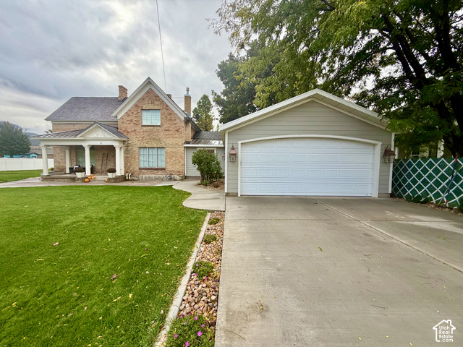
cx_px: 232
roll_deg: +0.1
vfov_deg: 85.7
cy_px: 174
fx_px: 187
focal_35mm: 14
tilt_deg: -3.5
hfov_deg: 102.1
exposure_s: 1/121
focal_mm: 2.22
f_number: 2.2
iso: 80
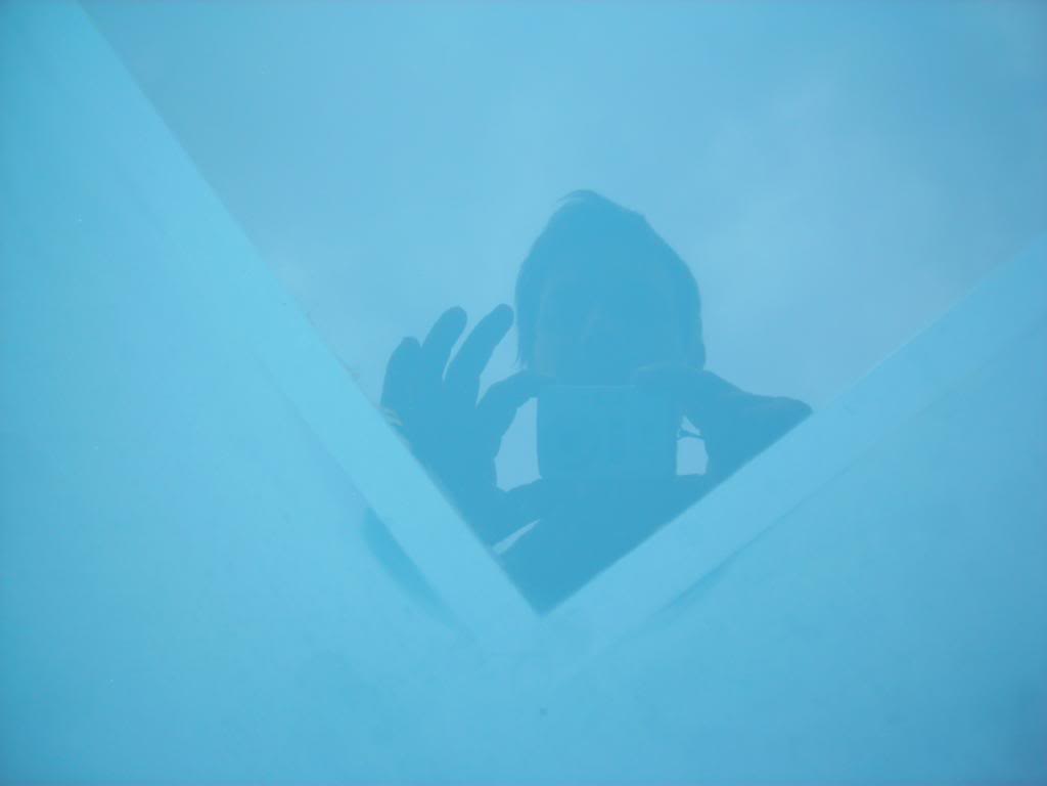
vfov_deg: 37.7
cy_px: 393
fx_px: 1149
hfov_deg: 49.0
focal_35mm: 38
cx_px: 524
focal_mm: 6.3
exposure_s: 1/122
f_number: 3.2
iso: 50
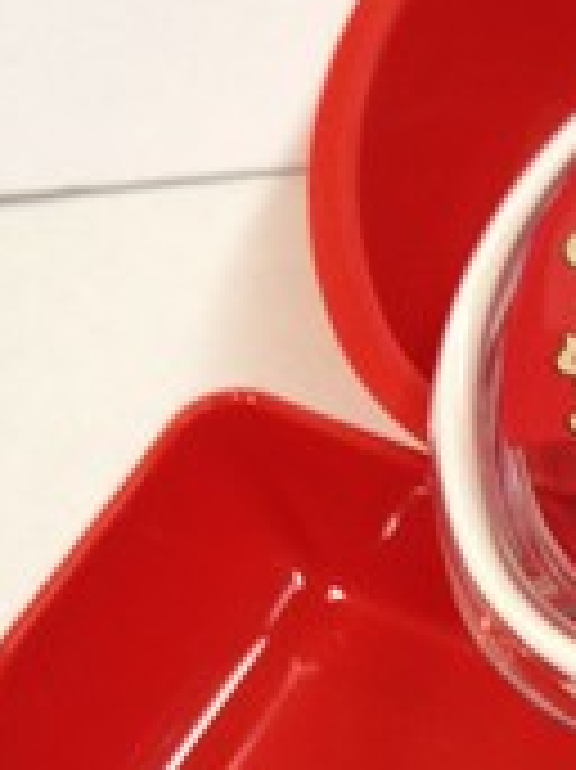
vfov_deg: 16.0
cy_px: 545
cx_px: 994
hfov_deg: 11.3
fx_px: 2732
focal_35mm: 123
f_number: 2.4
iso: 80
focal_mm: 4.28
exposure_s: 1/25
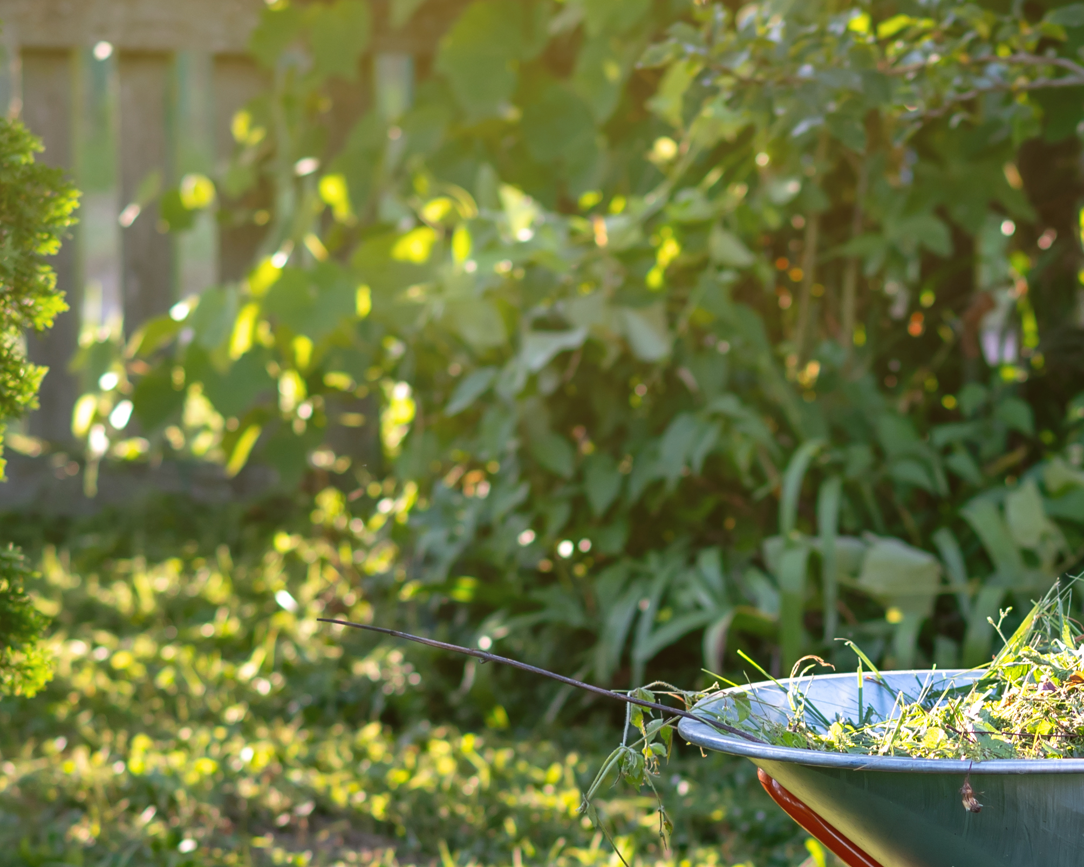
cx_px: 1187
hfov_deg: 8.0
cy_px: 1056
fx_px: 7699
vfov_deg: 6.4
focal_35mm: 240
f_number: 3.2
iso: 200
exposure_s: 1/320
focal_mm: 85
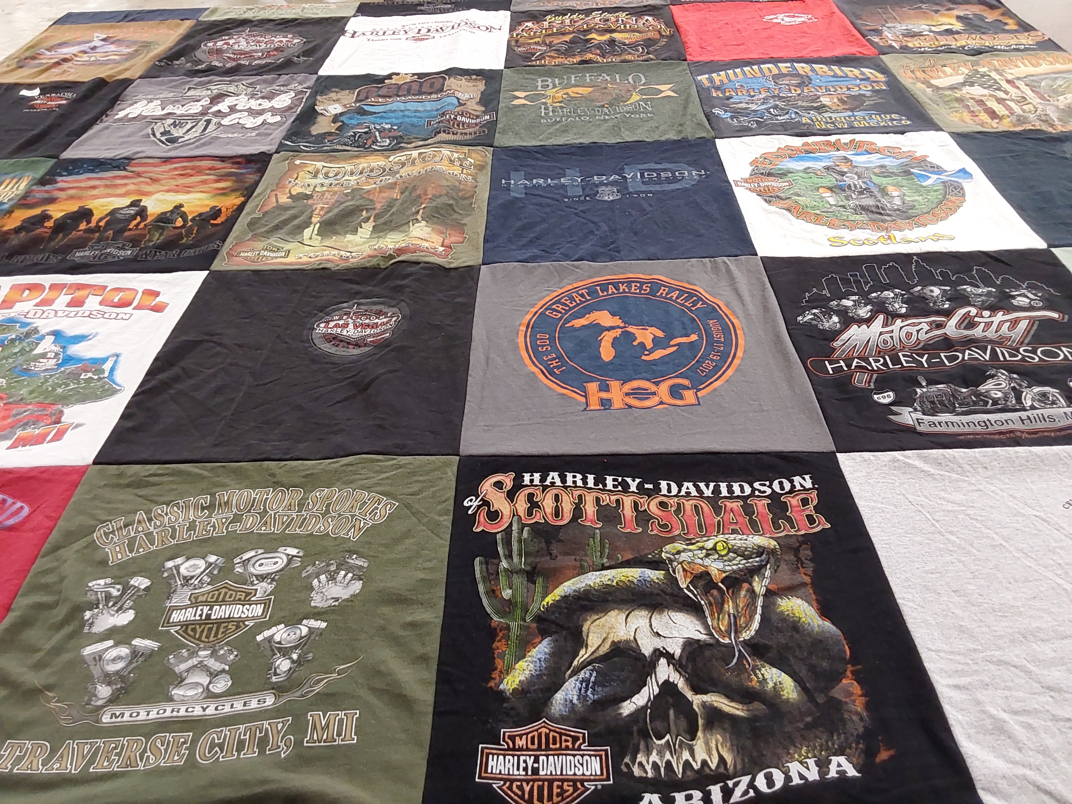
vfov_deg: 49.7
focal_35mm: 28
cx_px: 536
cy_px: 402
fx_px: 867
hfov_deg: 63.4
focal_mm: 2.91
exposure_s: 1/60
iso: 250
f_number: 1.9
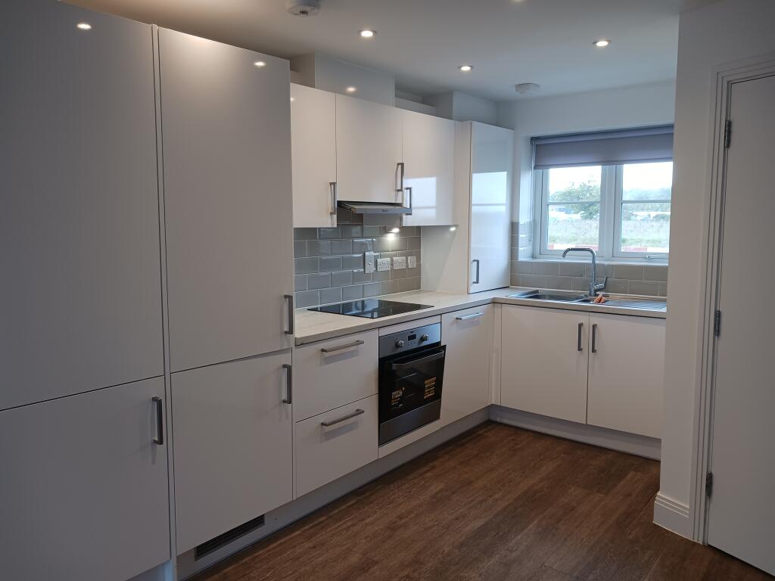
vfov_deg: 51.4
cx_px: 388
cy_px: 290
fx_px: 604
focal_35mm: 27
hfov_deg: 65.3
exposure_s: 1/50
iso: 160
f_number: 1.8
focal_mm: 4
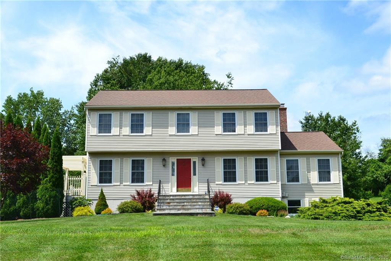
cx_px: 196
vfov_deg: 31.9
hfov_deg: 46.4
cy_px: 130
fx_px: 456
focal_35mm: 42
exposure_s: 1/400
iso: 400
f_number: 11
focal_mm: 28
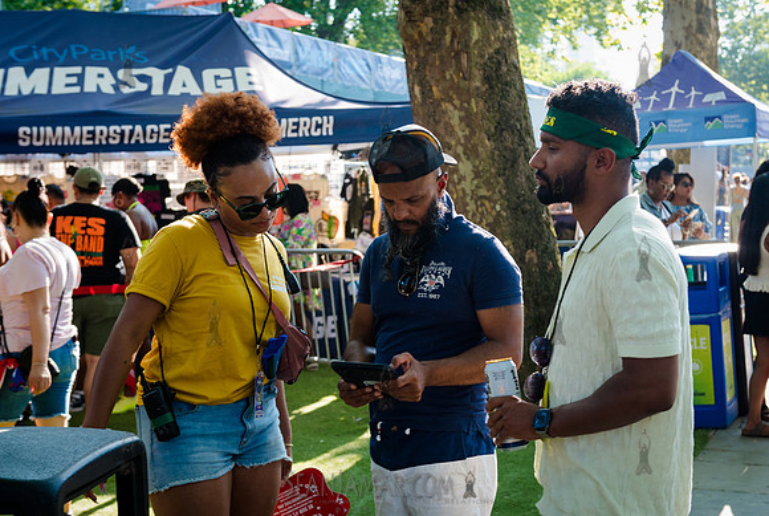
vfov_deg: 23.6
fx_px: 1233
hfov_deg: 34.6
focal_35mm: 58
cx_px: 413
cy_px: 289
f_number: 4.5
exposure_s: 1/160
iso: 400
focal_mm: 50
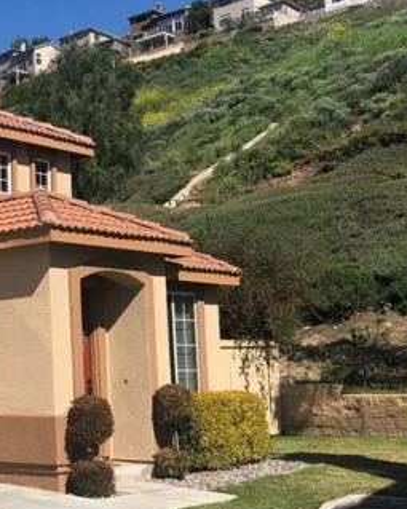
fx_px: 964
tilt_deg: +4.7
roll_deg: +2.0
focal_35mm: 64
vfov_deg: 29.6
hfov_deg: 22.3
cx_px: -55
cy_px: 265
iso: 20
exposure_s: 1/2558
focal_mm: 4
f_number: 1.8
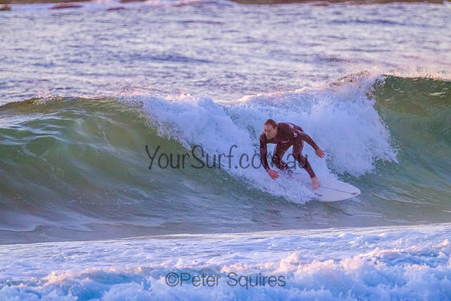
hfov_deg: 2.6
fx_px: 10024
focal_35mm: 800
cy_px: 150
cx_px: 226
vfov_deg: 1.7
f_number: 11
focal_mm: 800
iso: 7200
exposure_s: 1/800
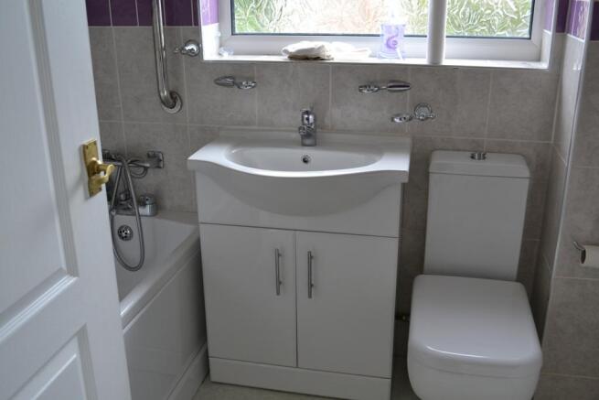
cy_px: 200
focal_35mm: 36
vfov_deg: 36.9
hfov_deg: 53.1
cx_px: 300
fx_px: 599
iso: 360
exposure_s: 1/125
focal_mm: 24
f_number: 5.6
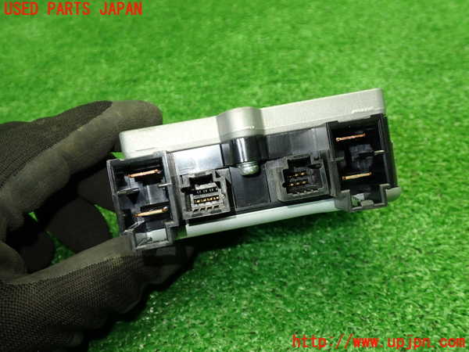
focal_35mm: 32
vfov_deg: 44.2
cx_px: 234
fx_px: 434
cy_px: 176
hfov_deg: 56.8
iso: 200
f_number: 2.4
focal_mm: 5.79
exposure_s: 1/40
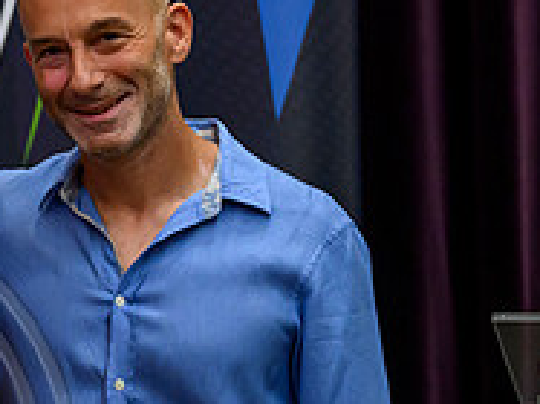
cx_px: -219
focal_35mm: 185
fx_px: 2884
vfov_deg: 8.0
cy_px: 410
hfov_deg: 10.4
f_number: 3.5
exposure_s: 1/320
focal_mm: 49
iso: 4000
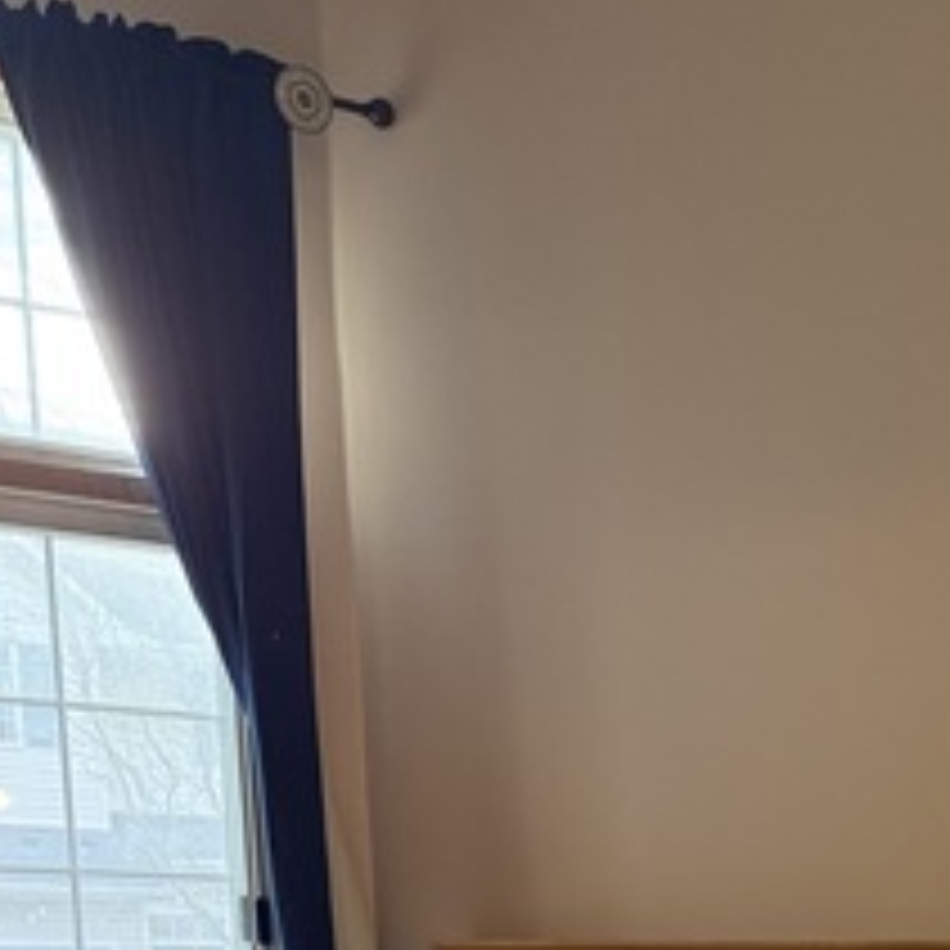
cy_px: 1384
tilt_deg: -9.8
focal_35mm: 67
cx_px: 991
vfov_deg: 21.8
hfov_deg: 24.3
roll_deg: +0.1
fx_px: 2080
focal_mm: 6.76
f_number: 1.78
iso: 250
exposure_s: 1/60
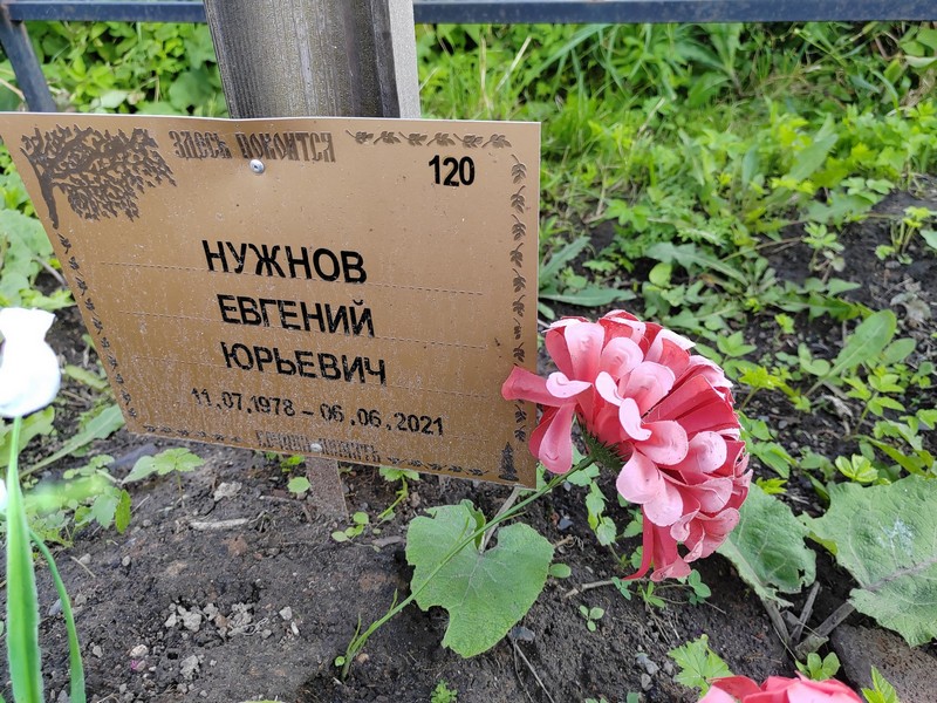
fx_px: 731
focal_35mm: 27
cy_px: 352
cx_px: 468
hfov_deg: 65.3
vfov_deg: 51.4
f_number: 1.9
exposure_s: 1/180
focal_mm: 5.52
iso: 100
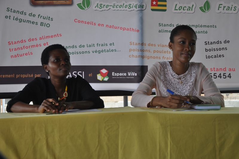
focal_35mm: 72
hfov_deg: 28.1
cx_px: 120
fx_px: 477
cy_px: 80
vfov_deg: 18.9
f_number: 5.6
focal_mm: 48
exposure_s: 1/125
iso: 200
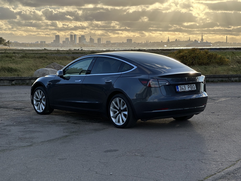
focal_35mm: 77
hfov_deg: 25.3
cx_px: 120
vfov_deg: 19.1
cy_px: 90
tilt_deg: -4.3
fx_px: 536
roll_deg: +0.2
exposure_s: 1/747
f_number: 2.8
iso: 32
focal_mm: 9
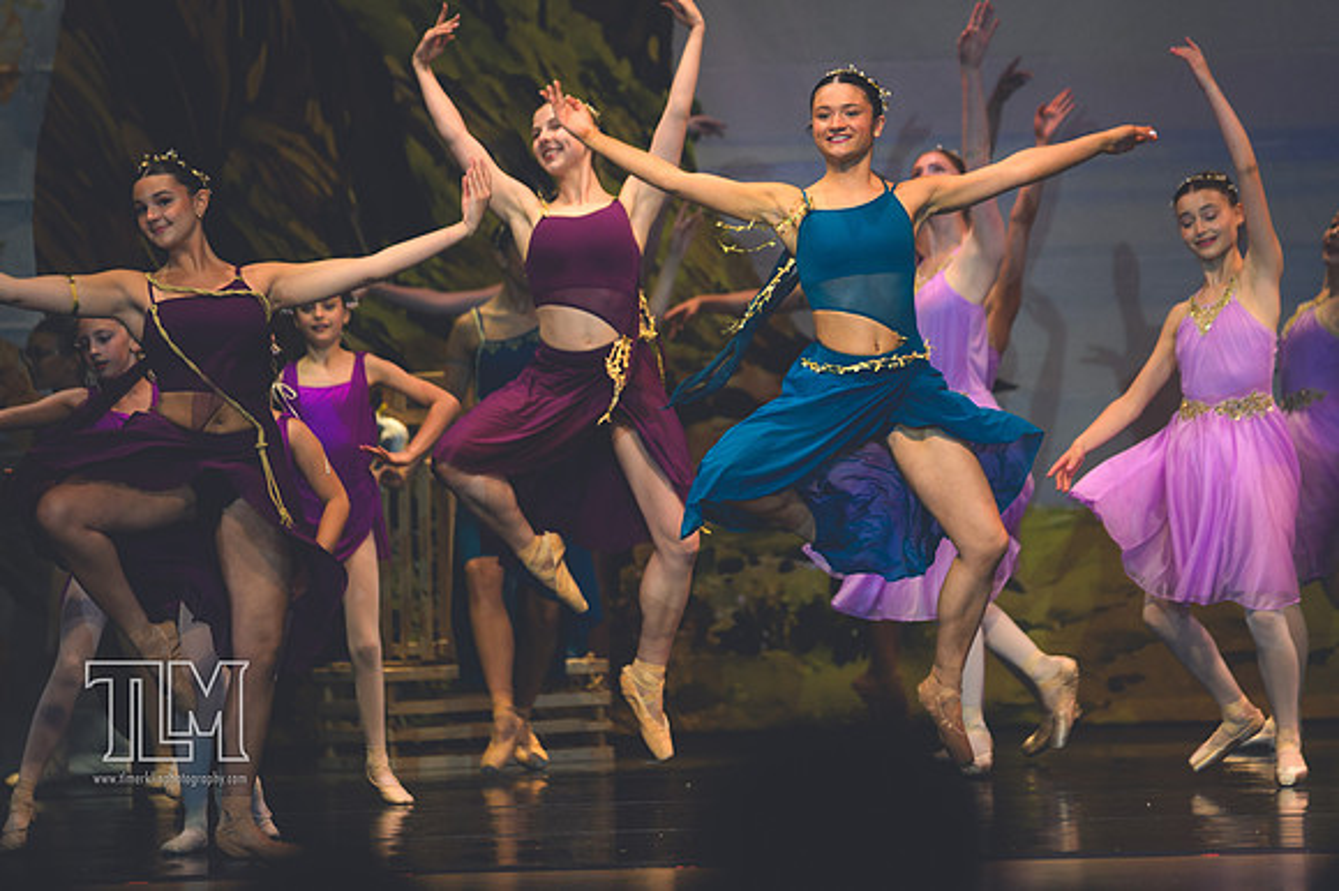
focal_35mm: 300
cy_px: 446
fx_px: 11152
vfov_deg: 4.6
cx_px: 670
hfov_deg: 6.9
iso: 900
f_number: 2.8
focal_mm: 200
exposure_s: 1/500
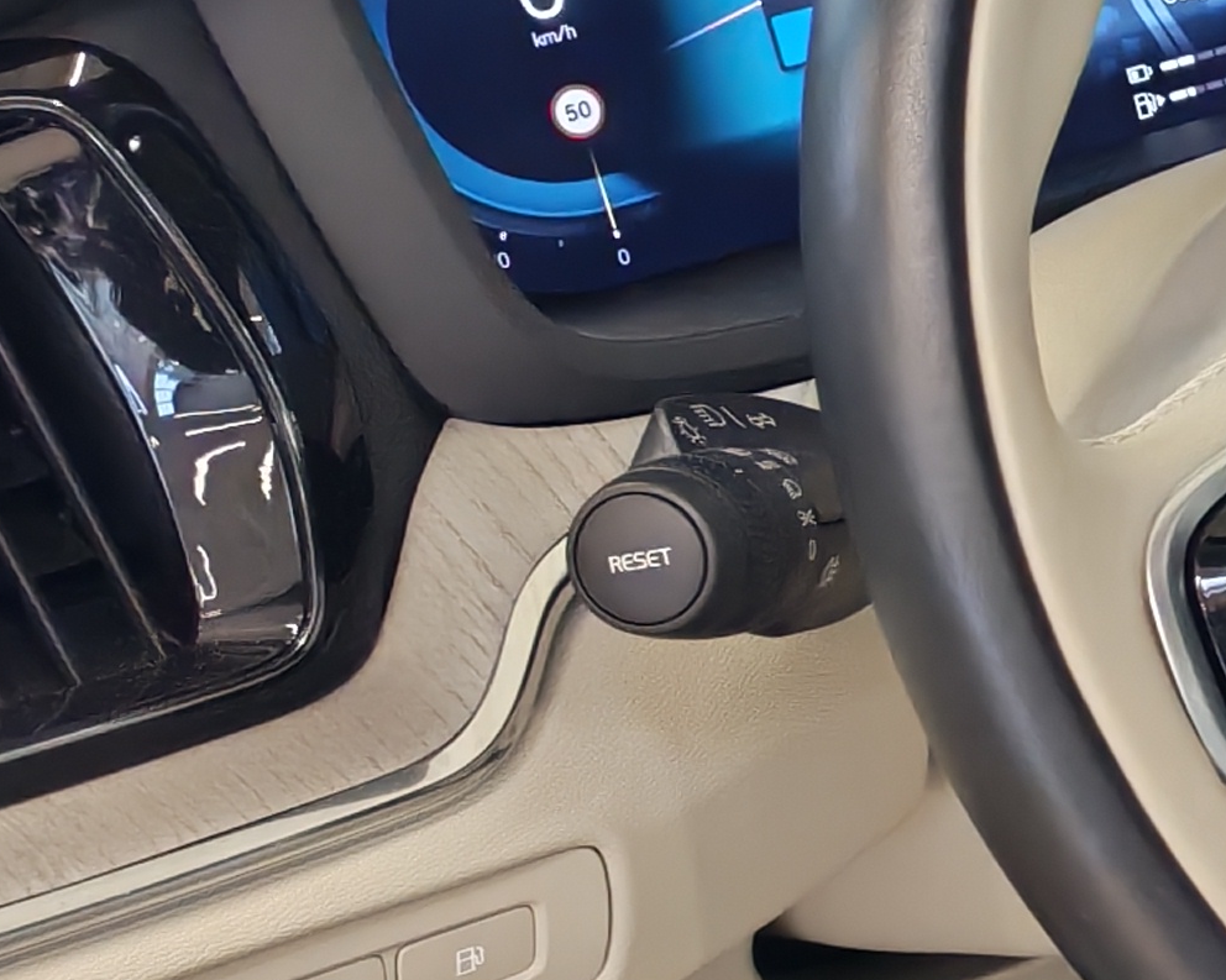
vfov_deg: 11.9
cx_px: 2456
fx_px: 4679
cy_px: 761
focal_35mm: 129
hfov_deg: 13.0
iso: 1744
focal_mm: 6.12
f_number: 1.9
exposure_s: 1/100
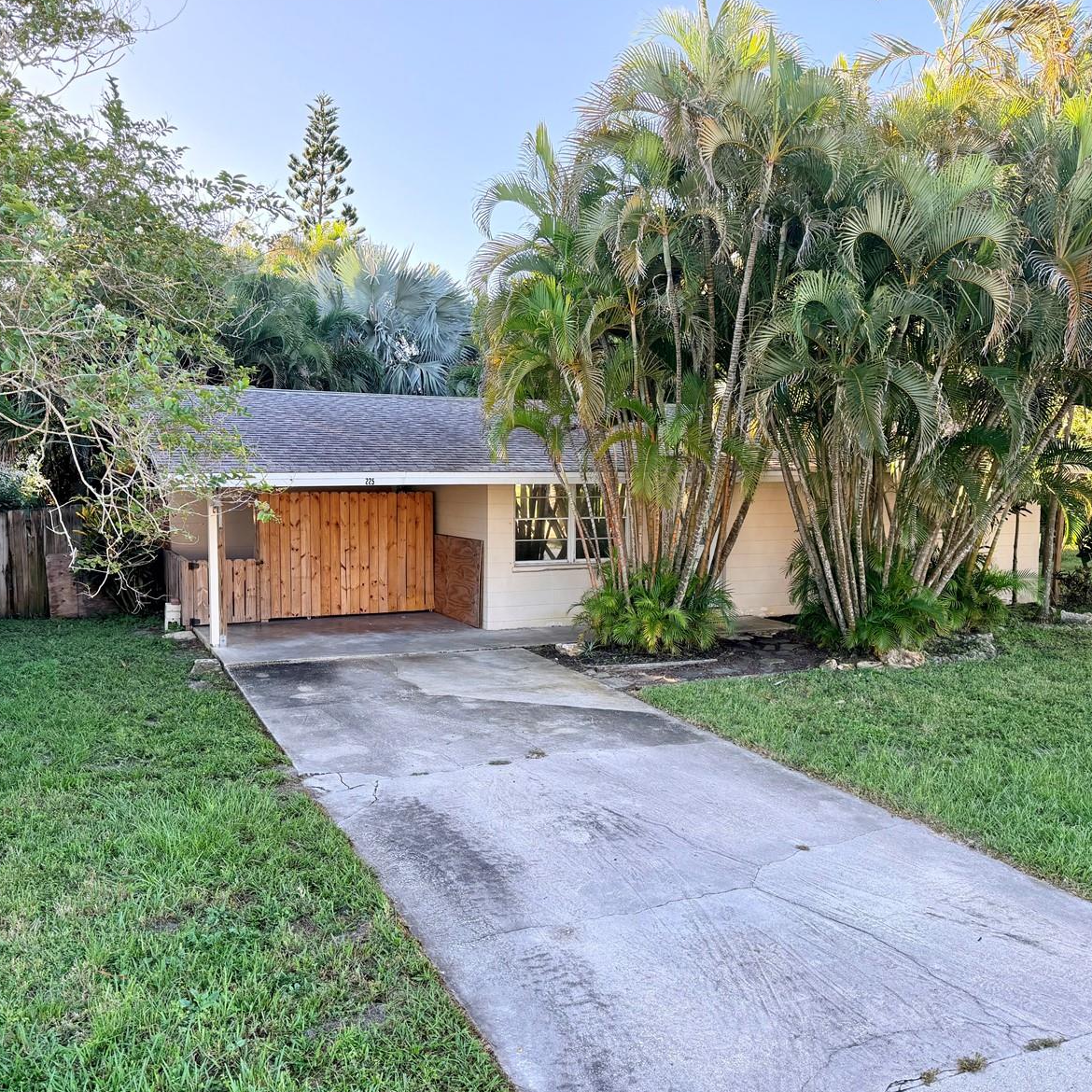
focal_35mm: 29
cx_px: 524
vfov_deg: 55.6
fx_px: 1035
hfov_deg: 55.6
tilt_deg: -5.6
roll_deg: +1.0
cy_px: 546
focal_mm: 6.76
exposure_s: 1/459
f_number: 1.78
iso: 100
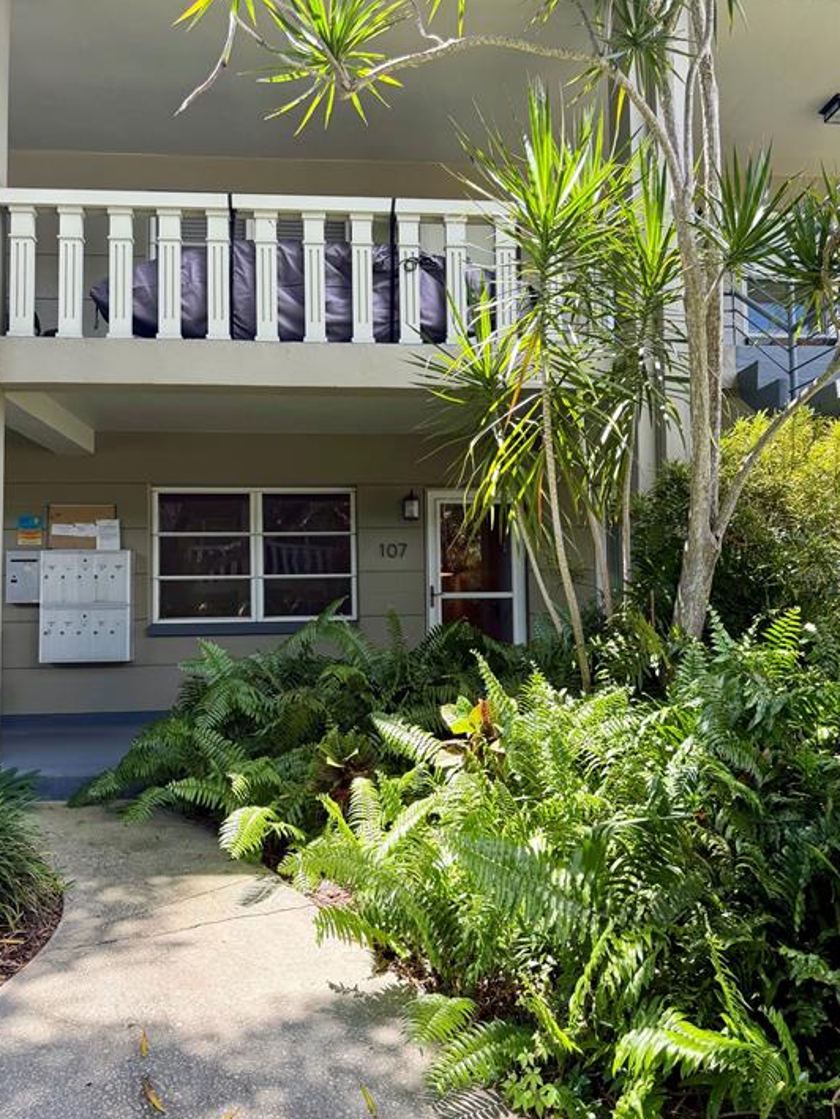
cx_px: 407
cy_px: 574
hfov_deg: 53.1
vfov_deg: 67.3
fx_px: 841
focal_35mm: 26
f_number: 1.78
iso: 100
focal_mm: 6.76
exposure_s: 1/654
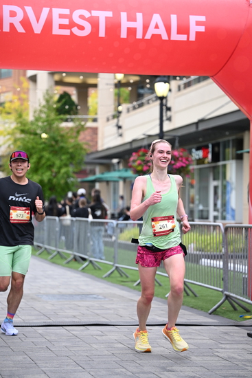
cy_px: 189
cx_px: 126
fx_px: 965
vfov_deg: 22.1
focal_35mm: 92
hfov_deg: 14.9
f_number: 2.8
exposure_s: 1/1600
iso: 1000
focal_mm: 92
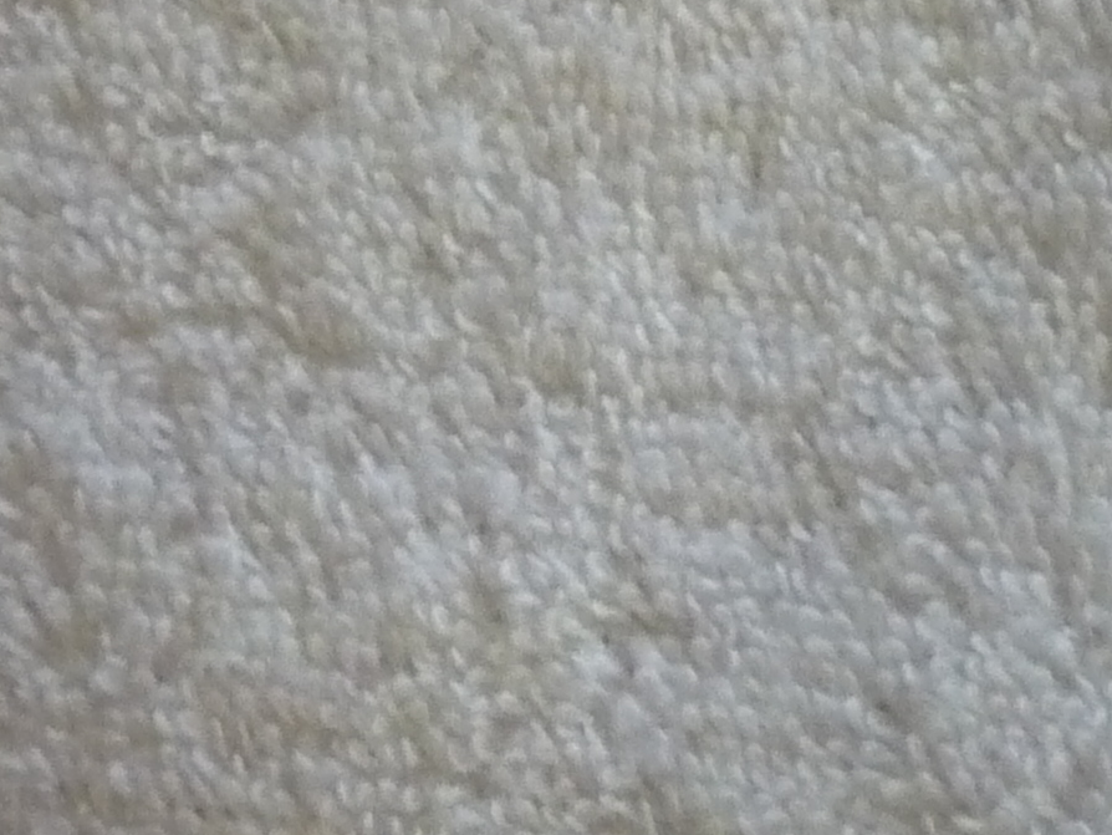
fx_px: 3278
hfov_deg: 19.2
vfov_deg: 14.5
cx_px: 357
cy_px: 243
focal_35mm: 102
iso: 400
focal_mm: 4.4
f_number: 2.8
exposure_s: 1/15
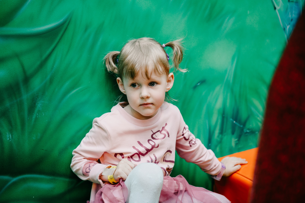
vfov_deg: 19.5
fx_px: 593
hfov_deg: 28.8
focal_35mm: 70
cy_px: 102
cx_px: 152
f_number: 3.5
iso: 400
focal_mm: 70
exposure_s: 1/160
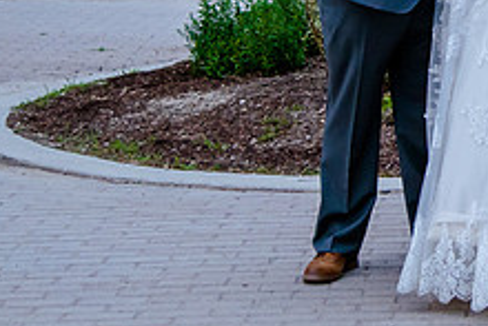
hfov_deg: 10.5
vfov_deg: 7.1
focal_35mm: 192
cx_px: 622
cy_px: -100
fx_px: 2604
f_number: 4
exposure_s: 1/400
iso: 2000
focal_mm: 52
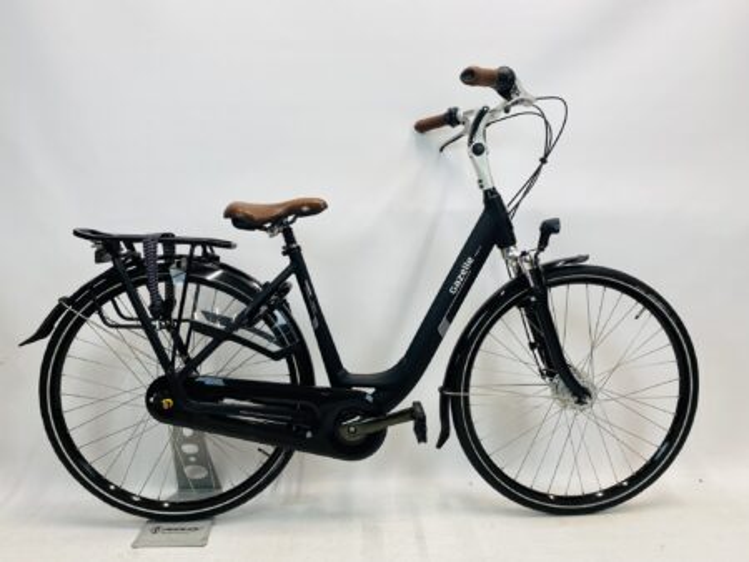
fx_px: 563
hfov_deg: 67.3
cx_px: 374
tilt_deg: -6.9
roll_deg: +0.3
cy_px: 281
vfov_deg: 53.1
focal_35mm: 26
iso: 50
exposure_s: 1/100
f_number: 1.8
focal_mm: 4.25
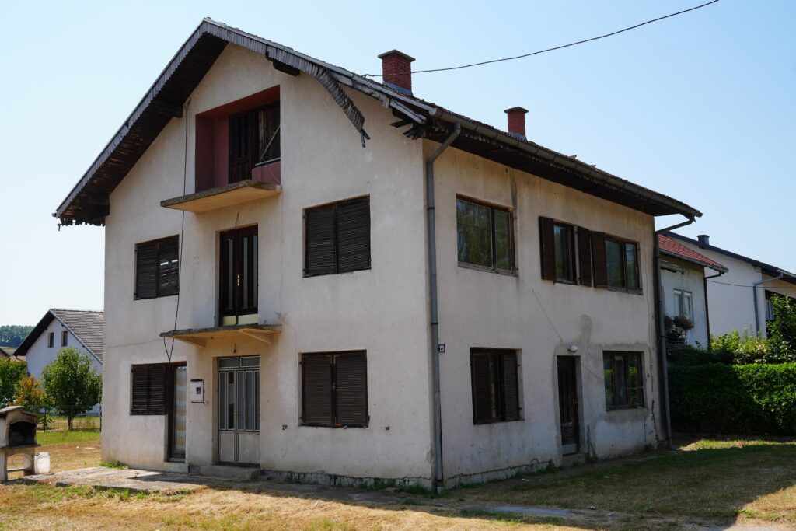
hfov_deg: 51.6
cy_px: 266
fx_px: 823
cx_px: 398
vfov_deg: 35.8
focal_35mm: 37
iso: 100
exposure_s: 1/125
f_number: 9.5
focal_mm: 24.8
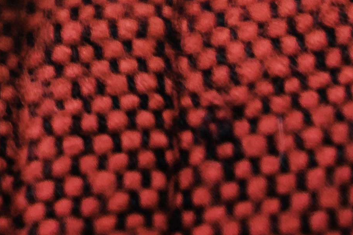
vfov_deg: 2.0
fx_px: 6823
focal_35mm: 696
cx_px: -316
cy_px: -444
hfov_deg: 2.9
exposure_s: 1/125
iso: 320
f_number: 4
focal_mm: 105
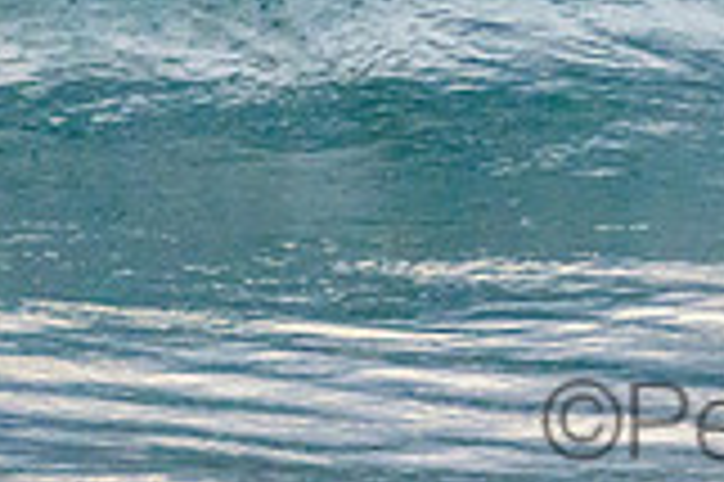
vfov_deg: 0.5
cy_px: -327
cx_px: 890
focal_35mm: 2890
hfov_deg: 0.7
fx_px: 58061
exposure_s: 1/2000
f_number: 11
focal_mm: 800
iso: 12800
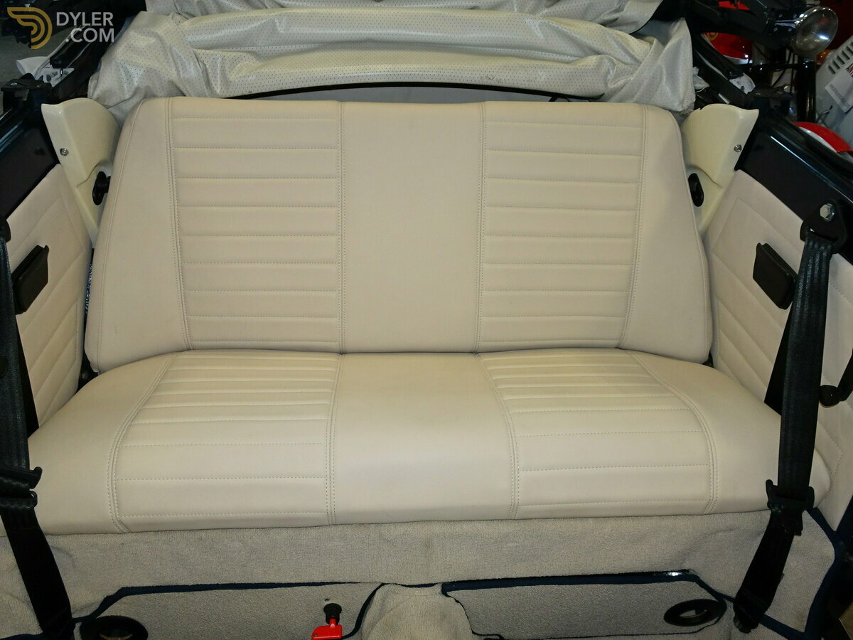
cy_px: 320
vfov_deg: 48.2
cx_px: 426
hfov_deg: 61.7
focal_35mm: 29
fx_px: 715
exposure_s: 1/25
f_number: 3.5
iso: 200
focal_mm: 4.92
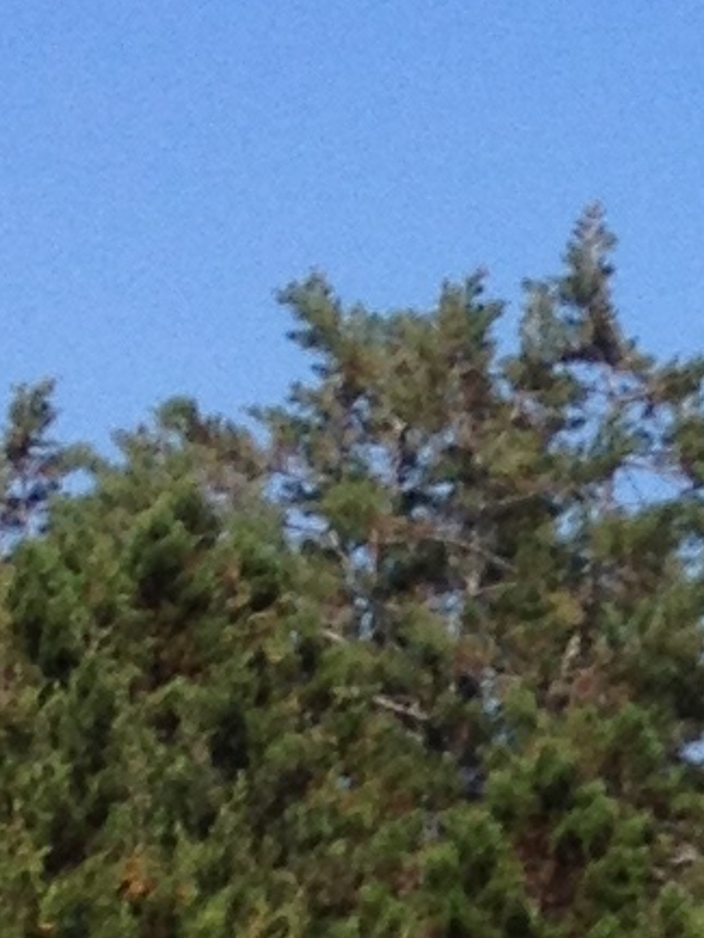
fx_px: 7155
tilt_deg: -4.5
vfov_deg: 7.3
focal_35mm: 264
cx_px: 2093
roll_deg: -0.1
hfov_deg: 5.3
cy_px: 1534
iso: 50
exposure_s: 1/1905
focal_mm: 4.28
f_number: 2.4
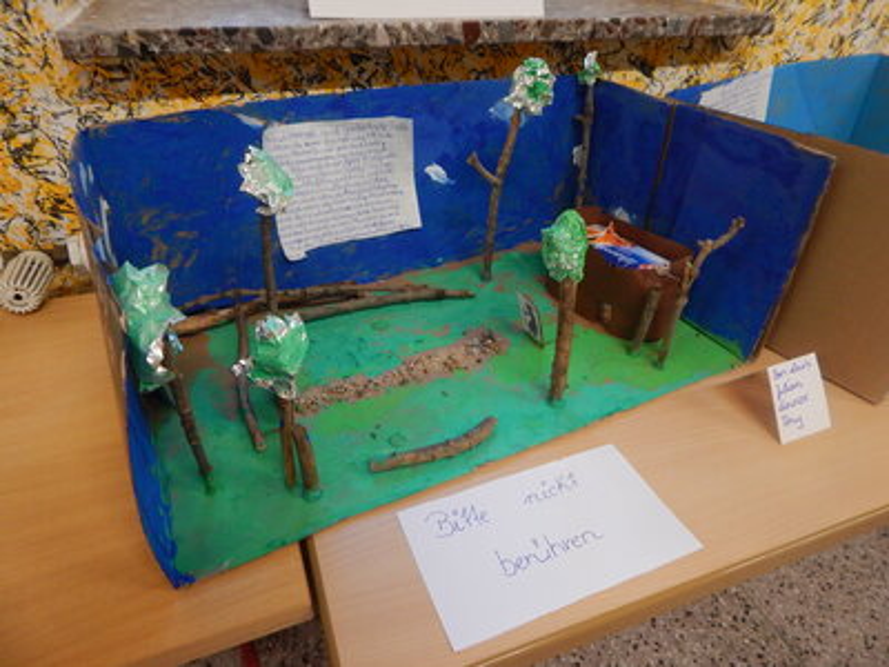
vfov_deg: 61.1
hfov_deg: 76.4
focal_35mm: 22
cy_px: 334
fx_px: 565
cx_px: 444
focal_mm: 4
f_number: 3
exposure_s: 1/30
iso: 360
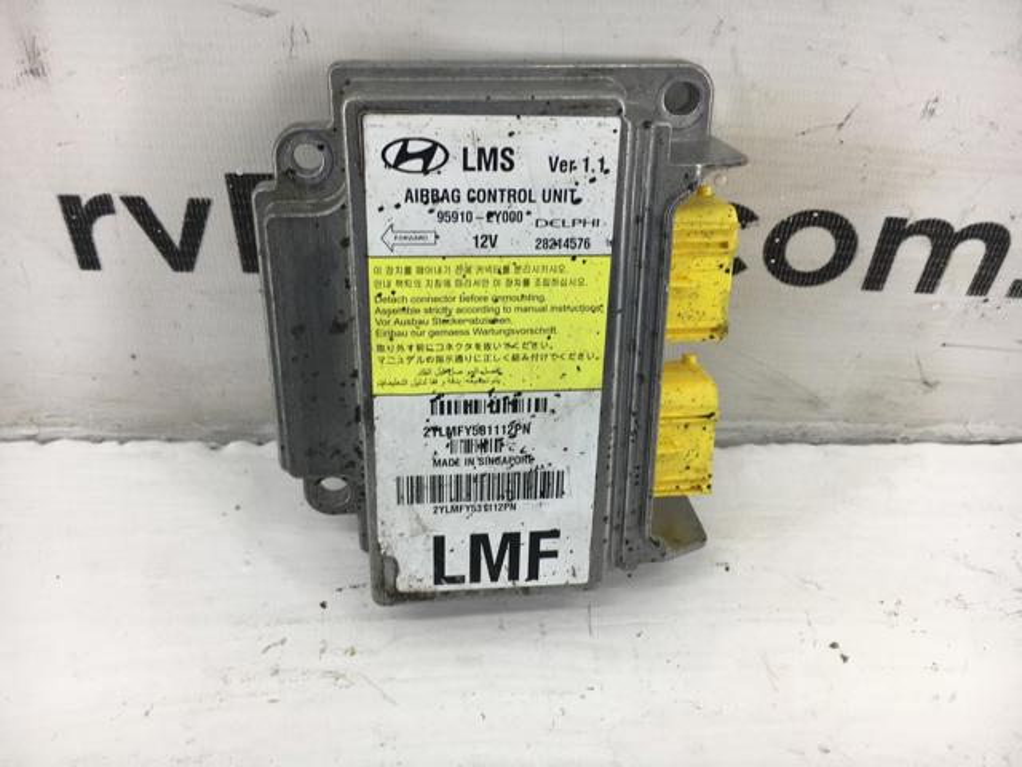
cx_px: 511
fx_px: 856
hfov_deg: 61.7
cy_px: 384
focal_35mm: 29
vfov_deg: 48.2
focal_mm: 4.15
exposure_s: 1/50
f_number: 2.2
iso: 25
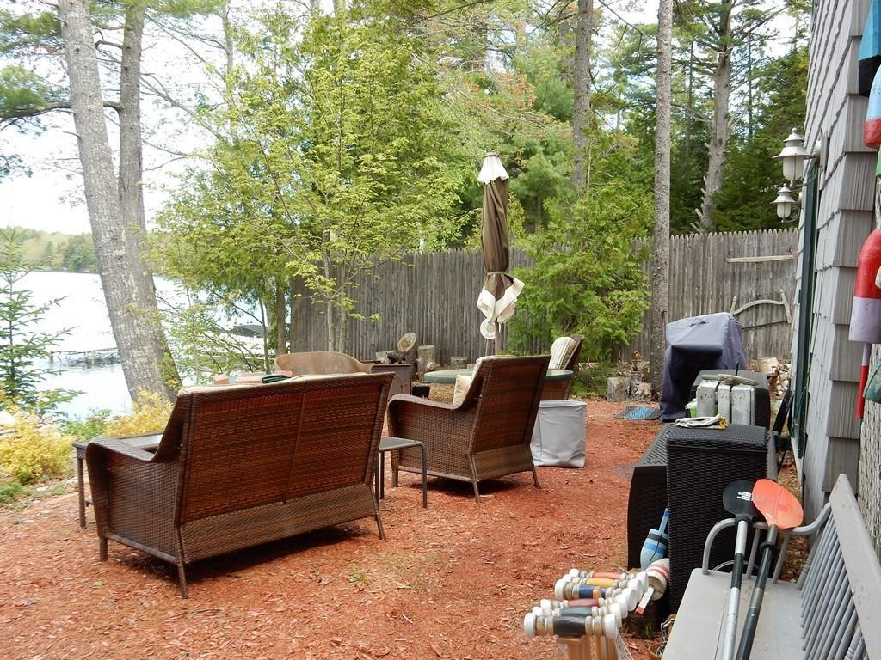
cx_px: 440
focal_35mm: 36
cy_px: 330
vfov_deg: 39.7
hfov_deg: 51.4
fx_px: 916
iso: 125
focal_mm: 6.4
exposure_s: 1/200
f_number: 4
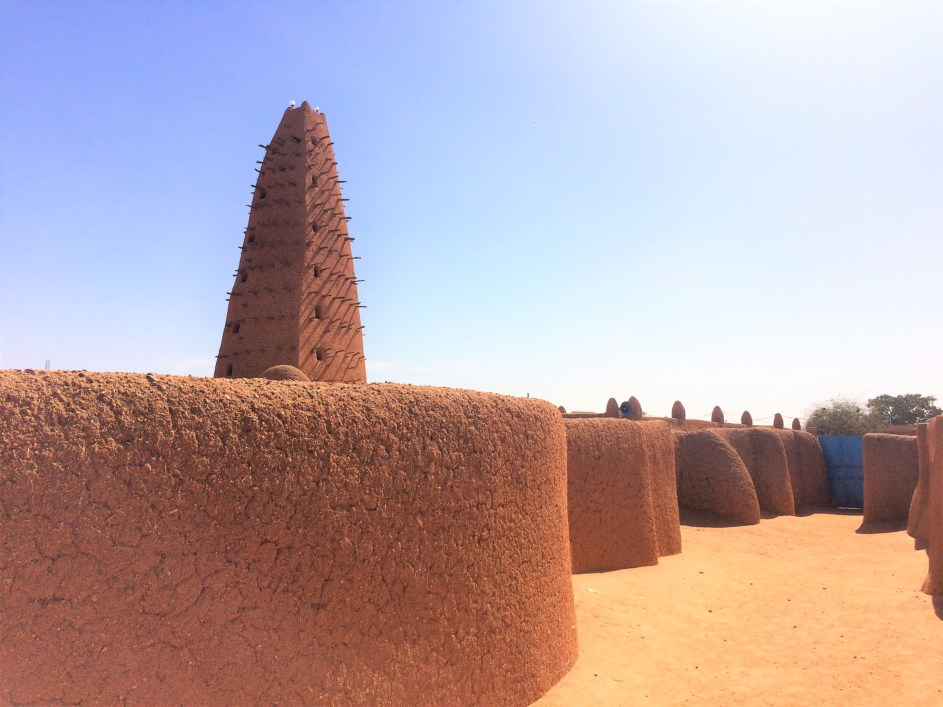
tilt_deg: +7.1
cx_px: 472
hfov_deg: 61.7
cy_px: 354
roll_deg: +0.3
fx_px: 790
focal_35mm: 29
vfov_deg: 48.2
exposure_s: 1/4566
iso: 40
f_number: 2.2
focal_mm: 4.15
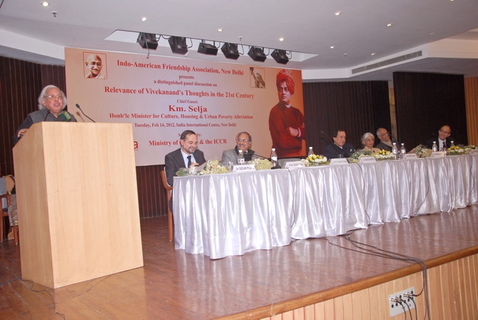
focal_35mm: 33
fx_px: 439
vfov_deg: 40.1
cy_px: 160
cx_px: 239
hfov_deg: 57.2
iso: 320
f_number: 5
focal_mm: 22
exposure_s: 1/60
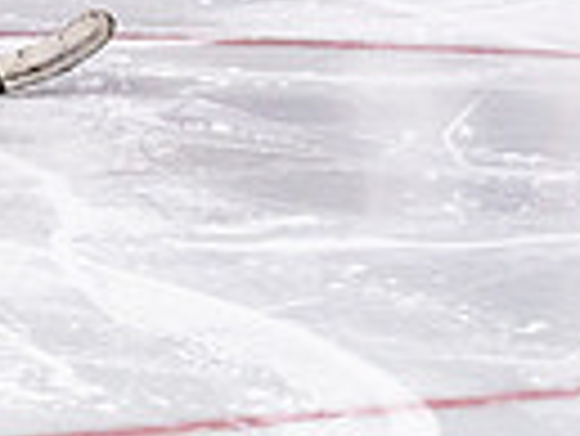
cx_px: -412
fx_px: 8905
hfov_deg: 3.7
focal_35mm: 531
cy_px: -234
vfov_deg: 2.8
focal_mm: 105
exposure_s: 1/640
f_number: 2.8
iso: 800
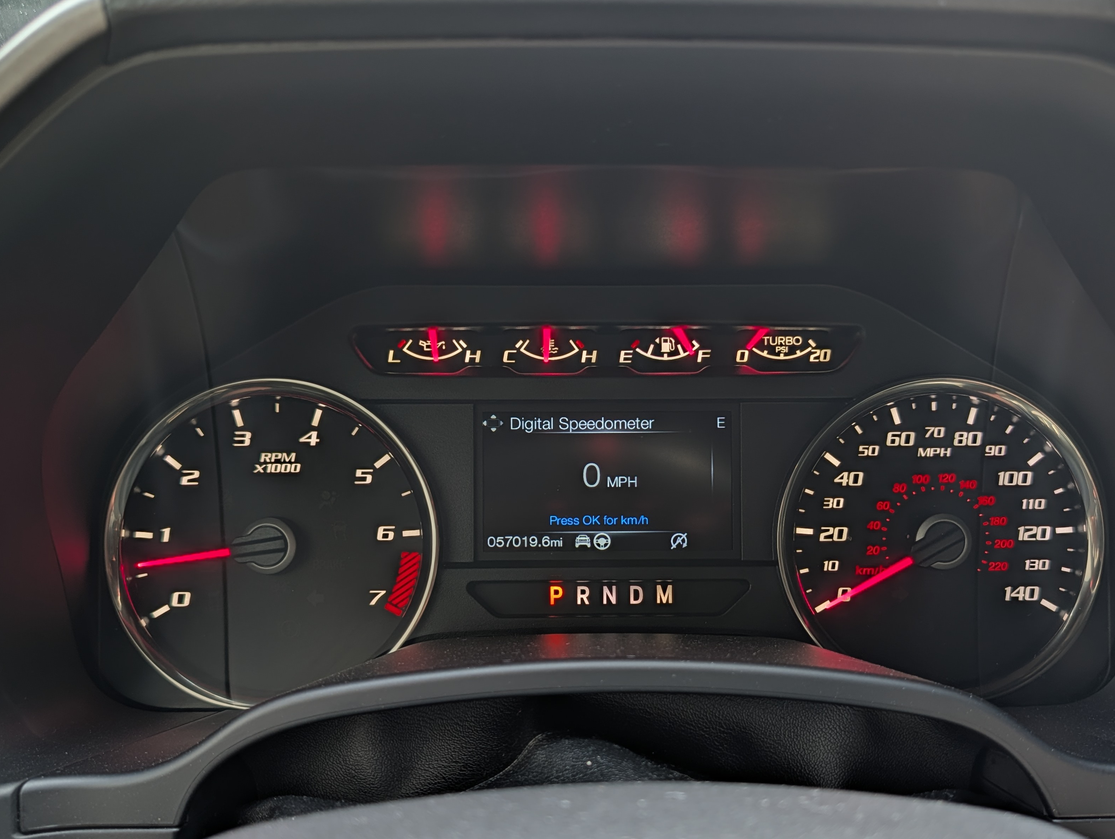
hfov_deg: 58.3
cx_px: 588
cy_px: 523
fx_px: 1000
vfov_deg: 45.2
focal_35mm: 31
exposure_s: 1/31.6
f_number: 1.68
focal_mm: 6.9
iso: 21
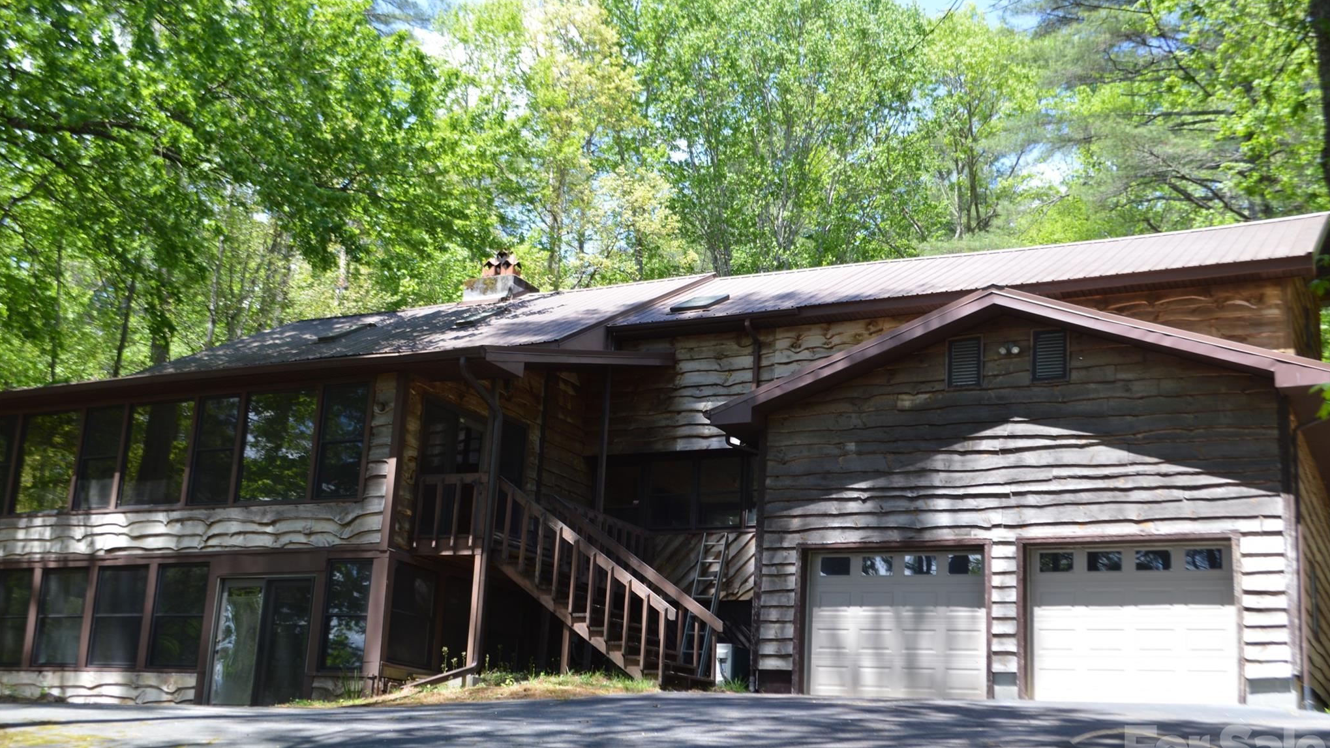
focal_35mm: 41
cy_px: 410
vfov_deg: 29.0
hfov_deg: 49.4
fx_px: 1446
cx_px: 665
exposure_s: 1/125
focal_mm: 26
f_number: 5.6
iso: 140
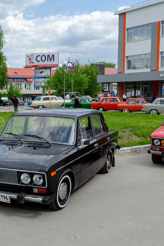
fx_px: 280
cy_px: 123
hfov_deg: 32.2
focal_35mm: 41
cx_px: 47
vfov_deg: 47.4
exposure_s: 1/500
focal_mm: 18
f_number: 8
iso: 200
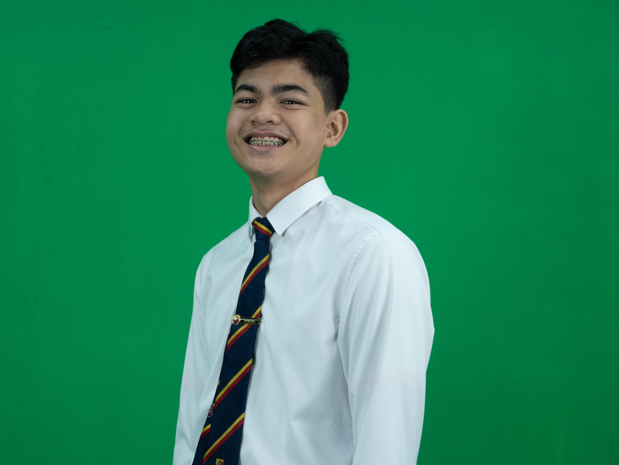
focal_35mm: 51
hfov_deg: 37.4
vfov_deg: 28.6
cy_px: 236
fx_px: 912
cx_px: 275
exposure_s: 1/50
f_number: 4.7
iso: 640
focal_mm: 21
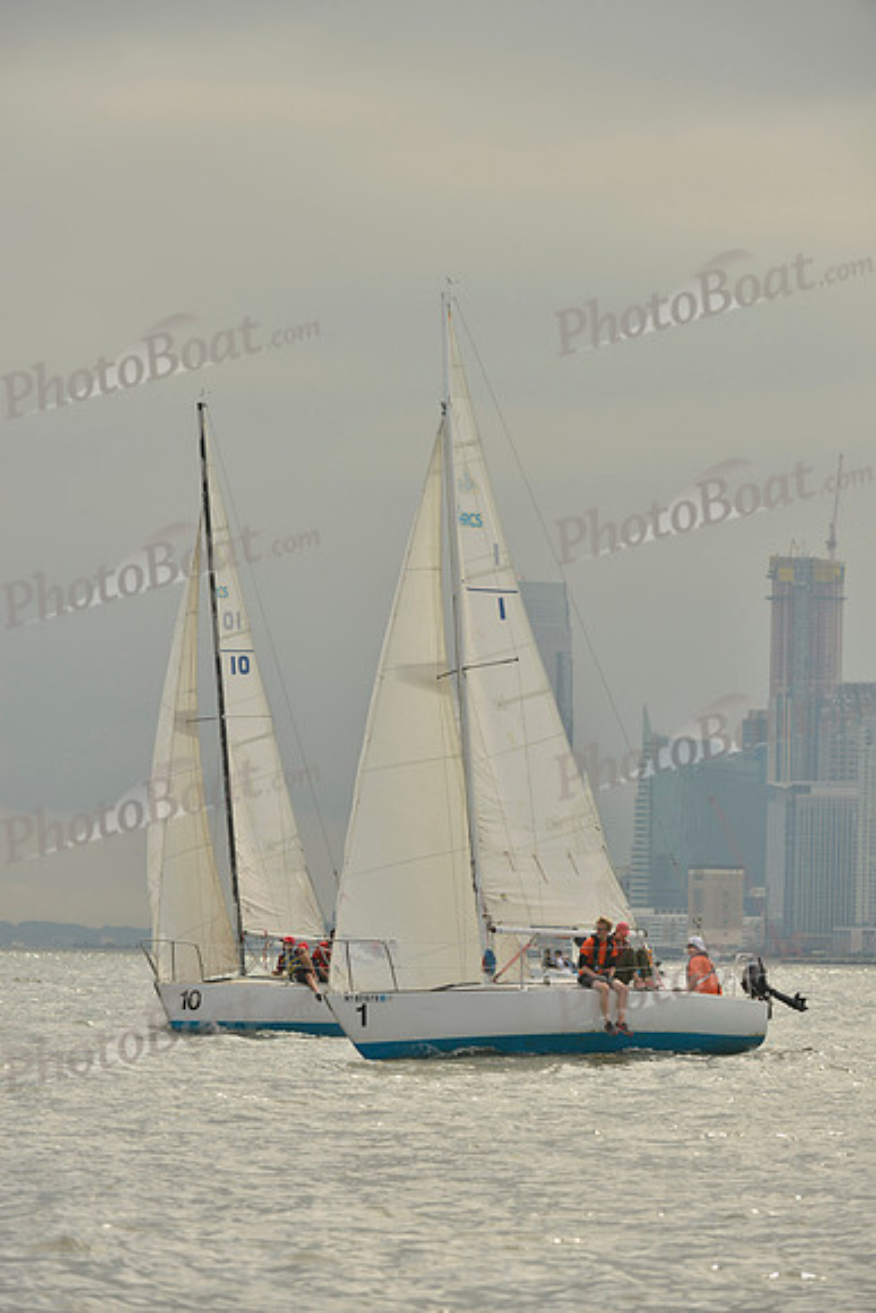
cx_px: 438
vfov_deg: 8.6
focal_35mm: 240
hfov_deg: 5.7
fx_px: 8754
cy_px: 656
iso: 400
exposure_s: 1/1250
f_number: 9
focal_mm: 240
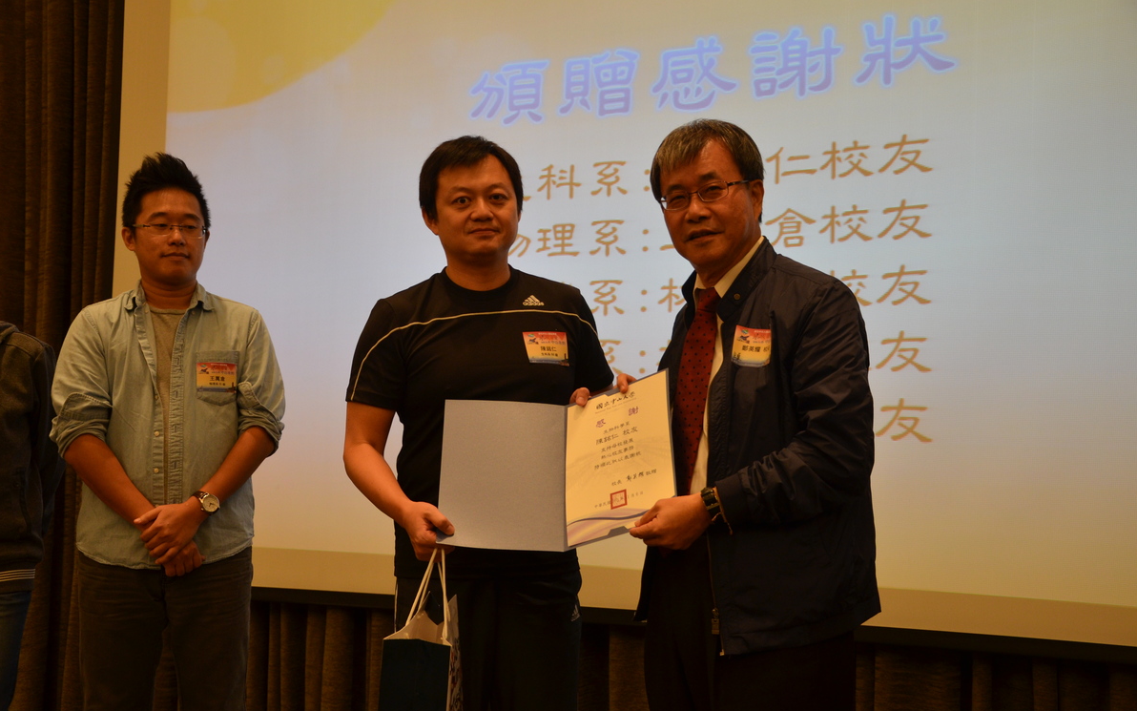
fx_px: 1332
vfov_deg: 29.9
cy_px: 363
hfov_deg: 46.2
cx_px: 567
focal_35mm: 43
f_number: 4
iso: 640
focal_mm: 28
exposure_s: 1/60
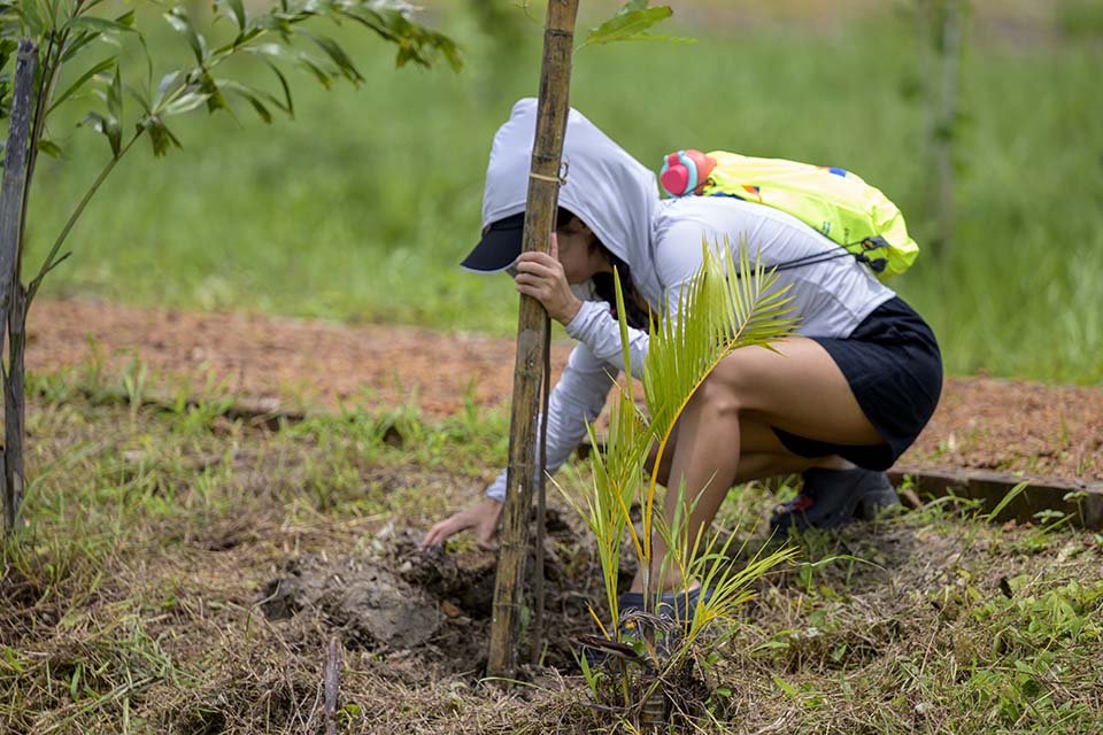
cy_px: 368
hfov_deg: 12.5
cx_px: 552
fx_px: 5055
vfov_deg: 8.3
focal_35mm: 165
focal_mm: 165
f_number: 2.8
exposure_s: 1/800
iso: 64
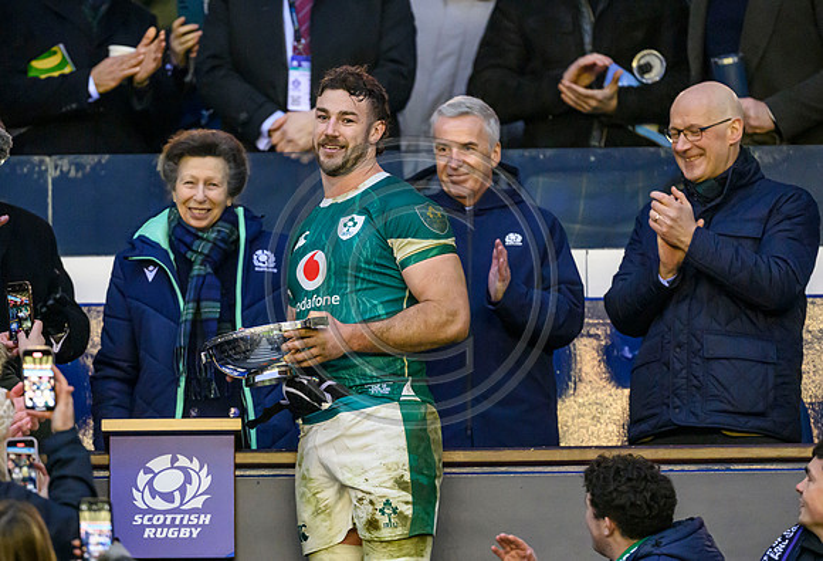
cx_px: 332
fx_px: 12550
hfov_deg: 3.8
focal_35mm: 545
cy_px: 307
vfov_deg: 2.6
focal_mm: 400
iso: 8000
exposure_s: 1/500
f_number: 2.8
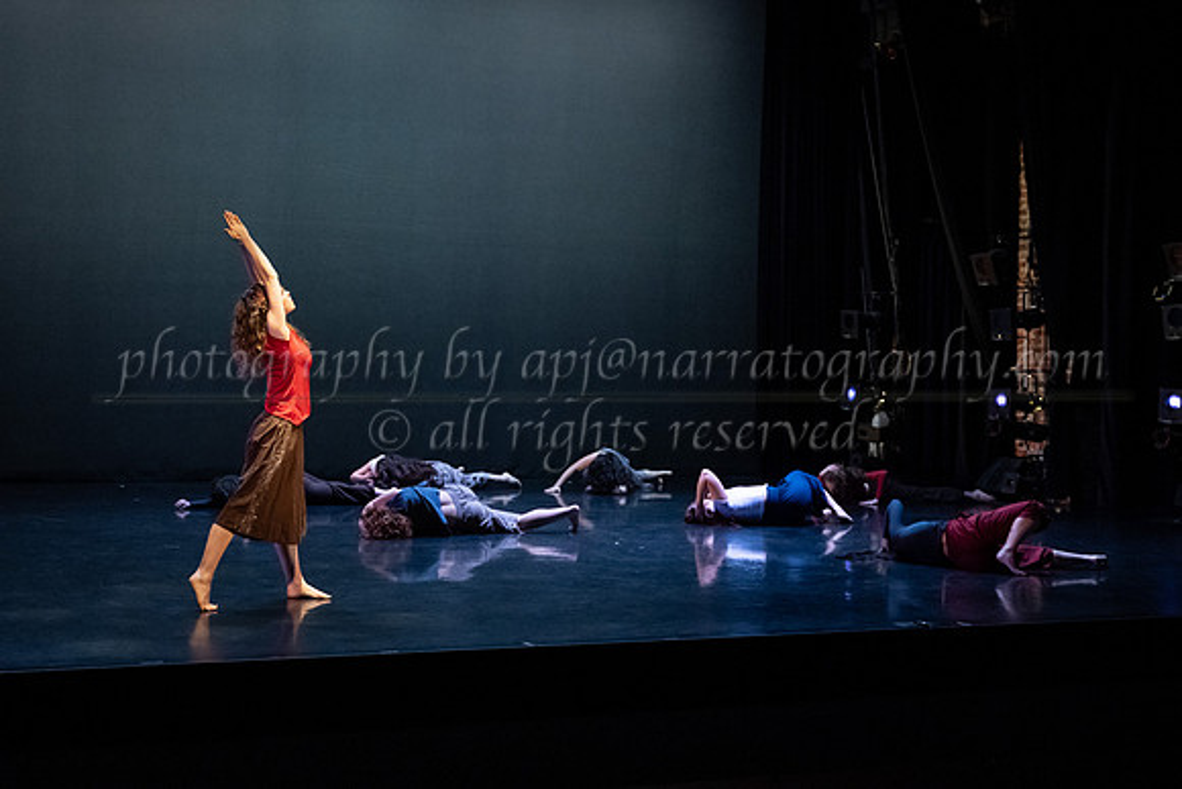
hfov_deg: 36.8
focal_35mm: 54
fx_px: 1775
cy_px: 337
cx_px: 554
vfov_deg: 25.0
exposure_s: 1/400
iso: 4000
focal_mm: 47
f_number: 3.2
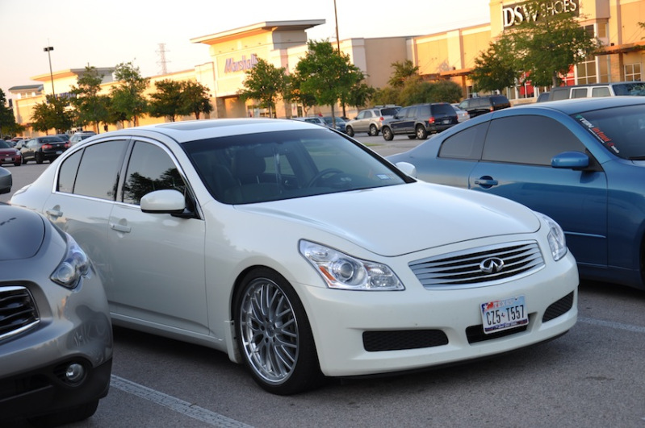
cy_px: 214
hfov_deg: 29.9
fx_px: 1208
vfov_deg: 20.1
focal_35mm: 68
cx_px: 322
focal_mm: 45
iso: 100
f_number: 6.3
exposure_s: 1/40
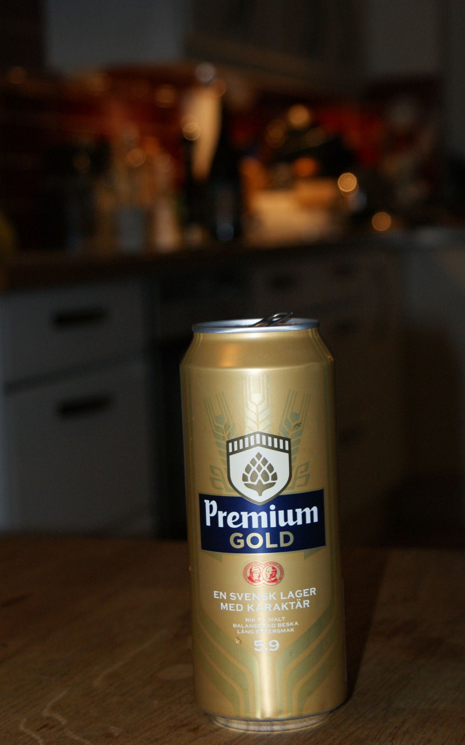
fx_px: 1562
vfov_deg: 26.8
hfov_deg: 16.9
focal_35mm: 77
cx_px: 240
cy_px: 374
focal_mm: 50
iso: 400
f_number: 5.6
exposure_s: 1/80
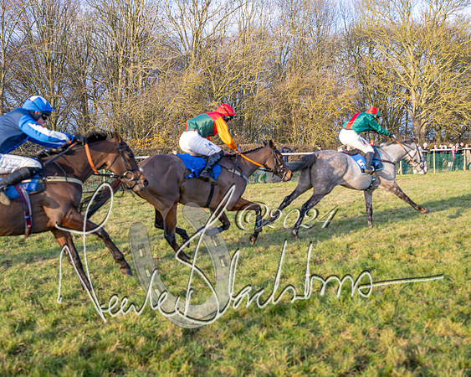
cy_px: 188
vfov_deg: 37.8
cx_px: 220
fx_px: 549
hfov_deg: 46.4
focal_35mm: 39
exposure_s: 1/2000
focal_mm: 35
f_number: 2.8
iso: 800
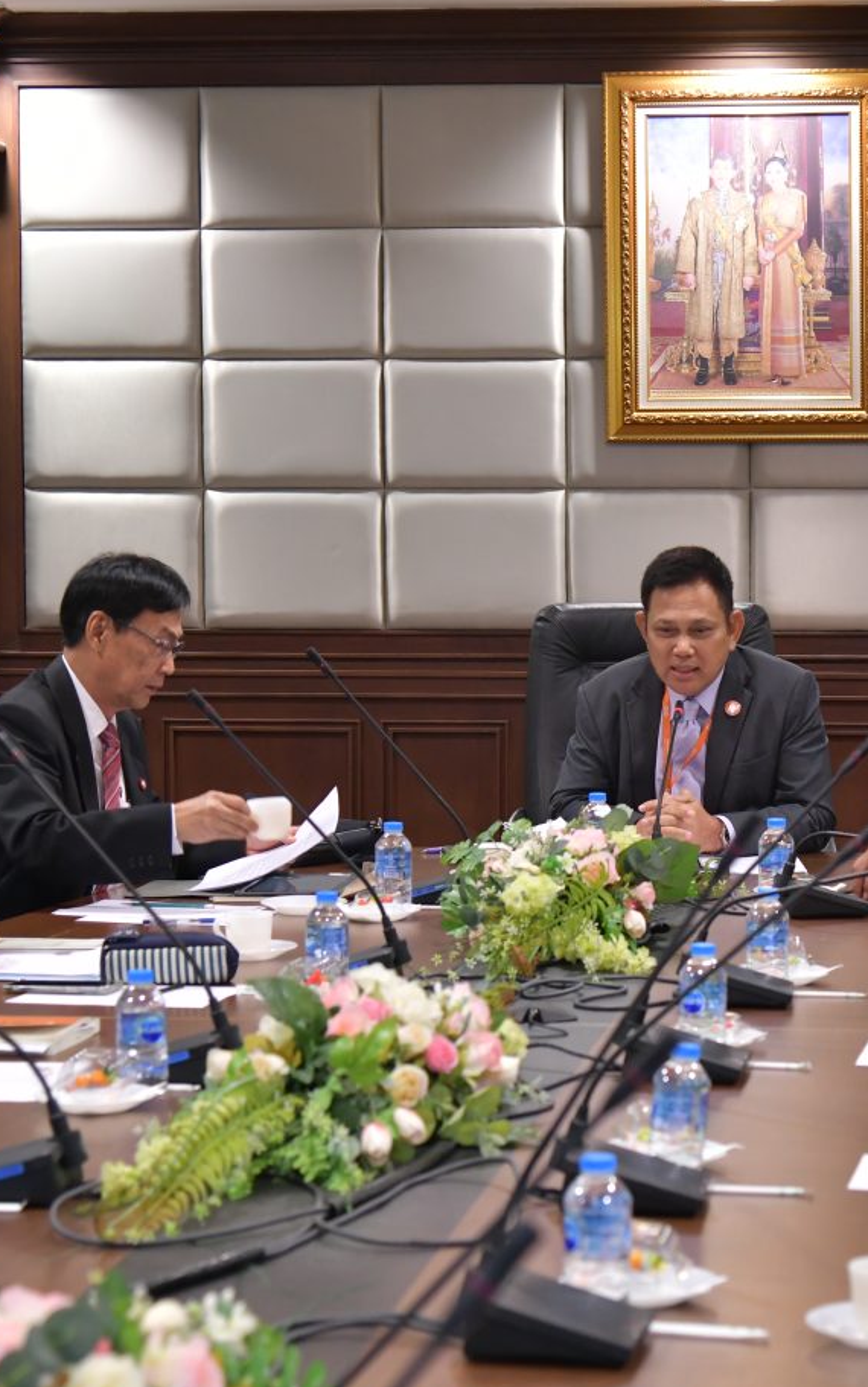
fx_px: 3933
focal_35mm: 104
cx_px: 682
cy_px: 732
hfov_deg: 12.5
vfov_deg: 20.0
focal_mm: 62
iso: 1600
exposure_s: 1/80
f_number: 4.5
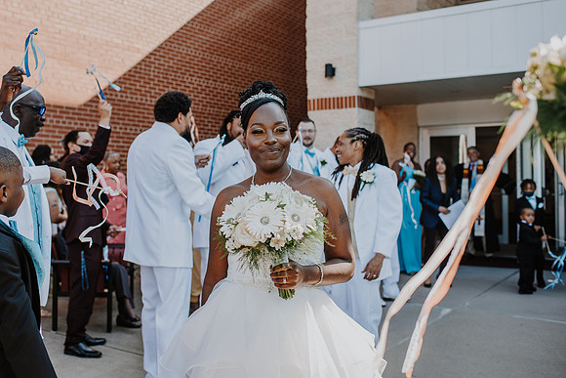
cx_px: 243
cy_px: 162
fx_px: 628
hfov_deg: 48.4
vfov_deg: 33.4
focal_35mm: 40
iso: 250
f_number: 3.2
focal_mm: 35
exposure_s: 1/1250
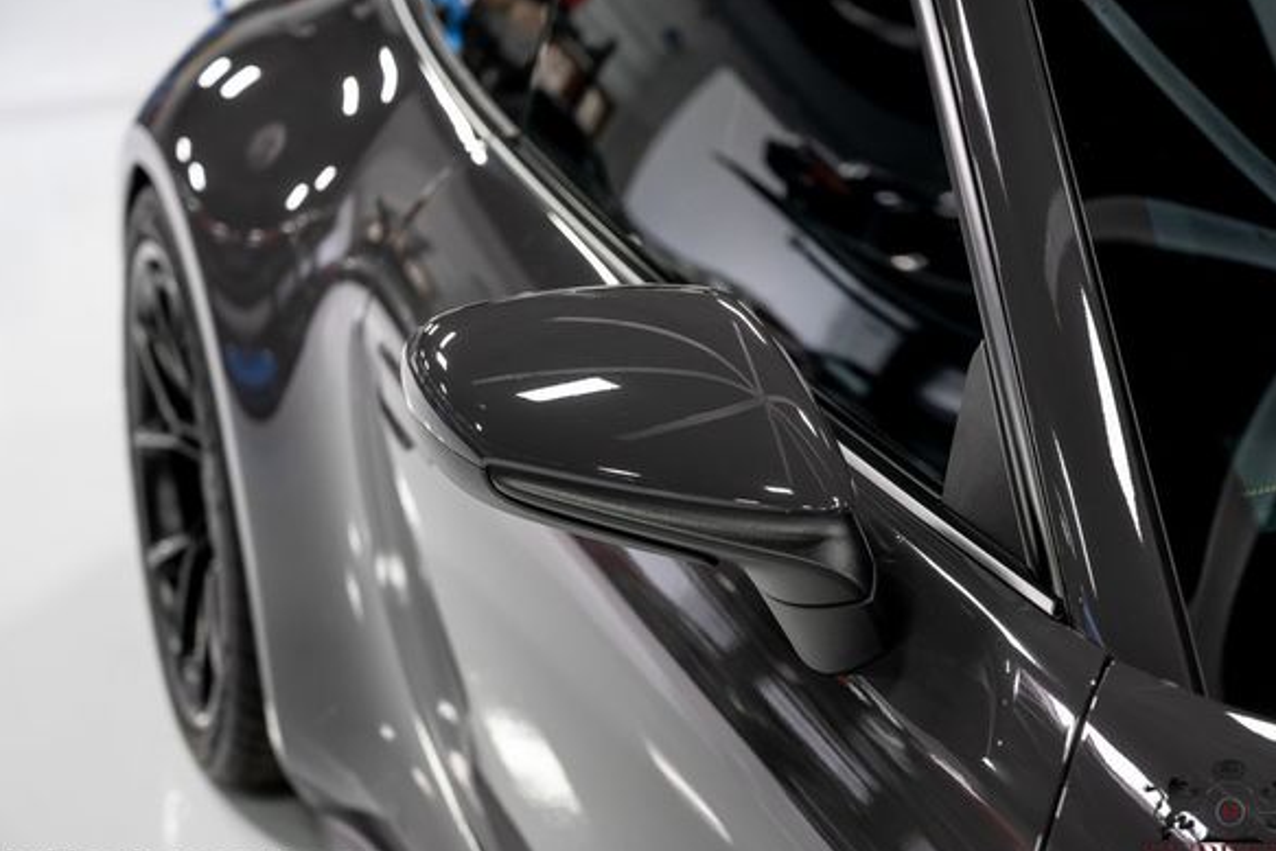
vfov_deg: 20.3
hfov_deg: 30.1
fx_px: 2375
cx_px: 663
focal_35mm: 67
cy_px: 452
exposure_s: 1/60
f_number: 4
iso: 800
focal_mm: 61
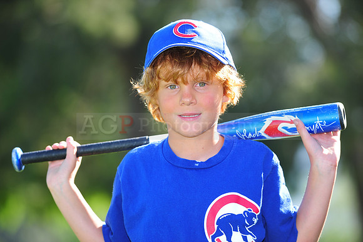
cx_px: 182
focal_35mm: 200
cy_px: 121
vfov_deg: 6.9
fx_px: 2015
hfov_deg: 10.3
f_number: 4.5
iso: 200
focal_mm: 200
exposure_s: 1/320
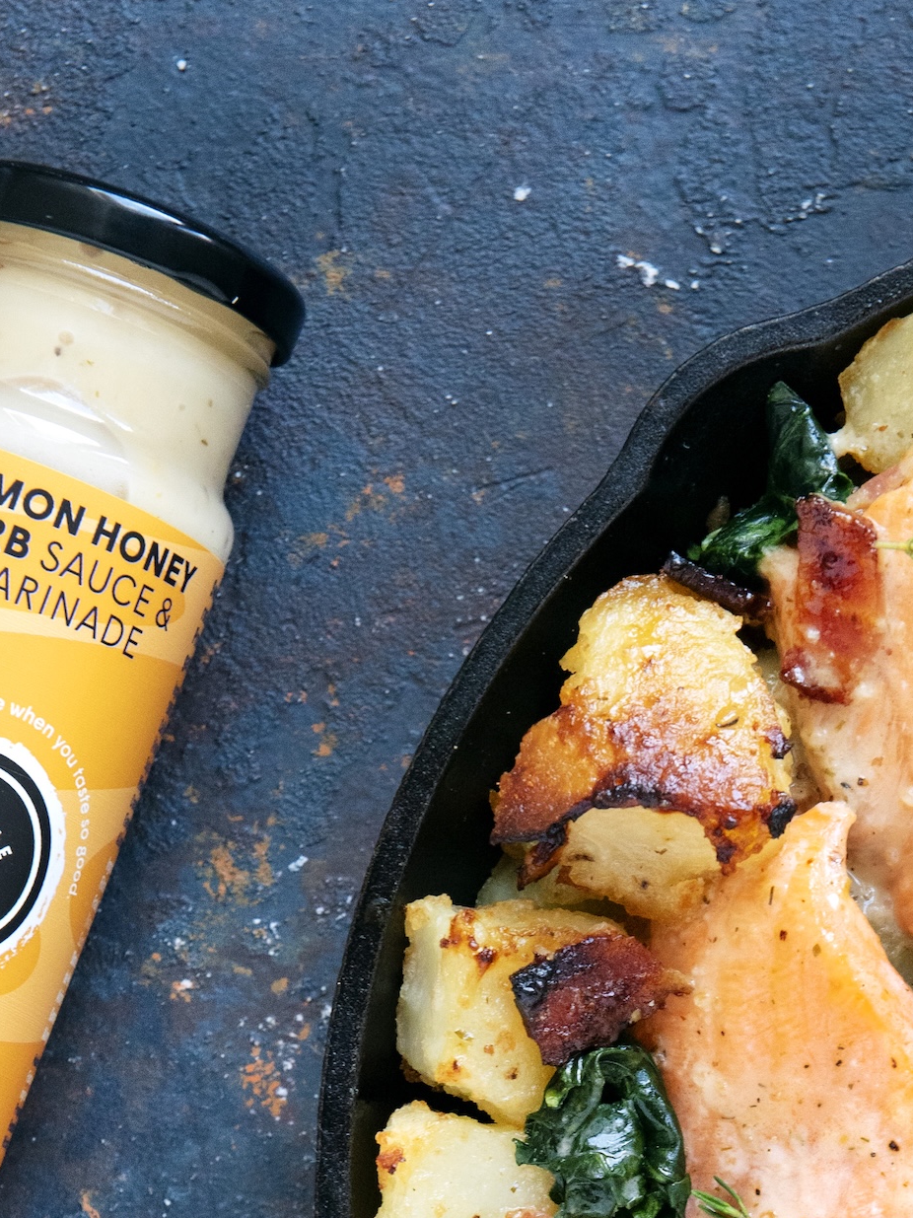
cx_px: 575
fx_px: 5768
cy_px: 1353
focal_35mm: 164
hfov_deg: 9.0
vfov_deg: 11.9
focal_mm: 70
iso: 1250
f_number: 9
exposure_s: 1/60
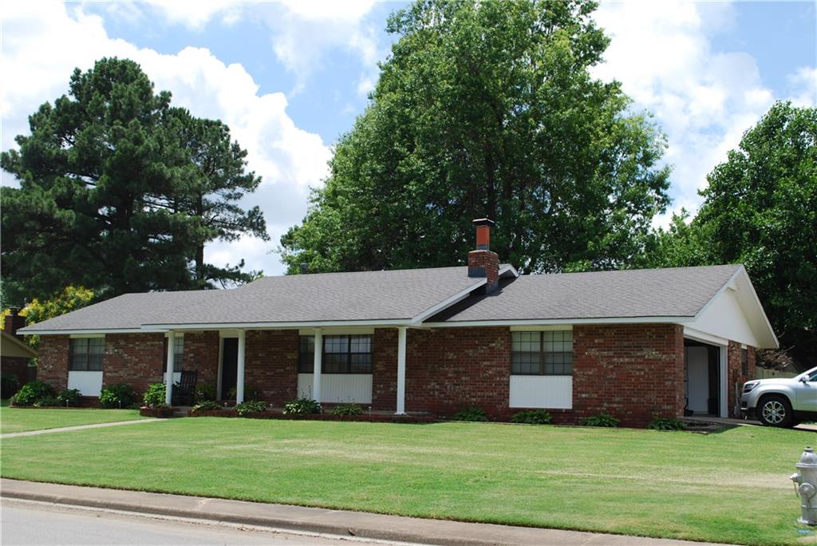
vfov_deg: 30.9
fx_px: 988
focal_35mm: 44
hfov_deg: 44.9
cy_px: 273
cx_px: 408
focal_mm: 29
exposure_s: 1/200
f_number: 7.1
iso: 100
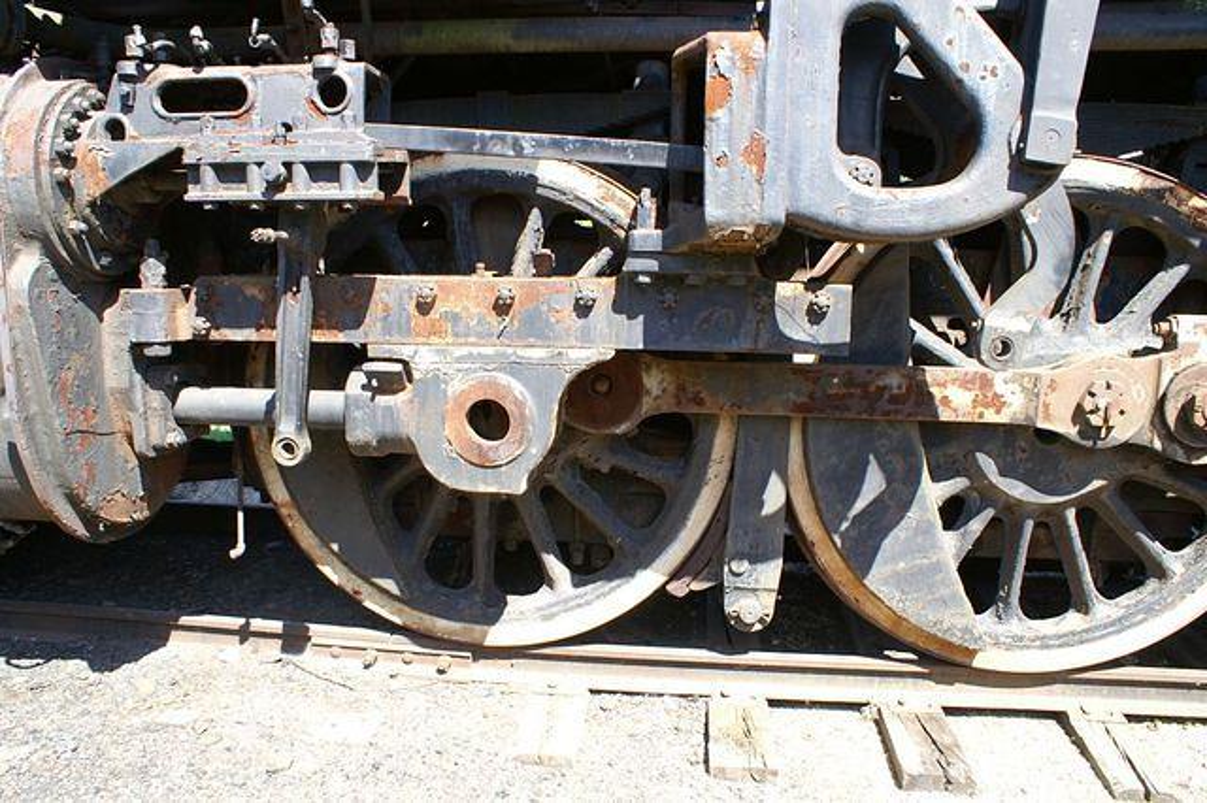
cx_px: 604
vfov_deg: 47.9
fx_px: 905
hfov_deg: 67.4
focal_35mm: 27
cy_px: 402
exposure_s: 1/60
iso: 100
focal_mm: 18
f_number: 7.1
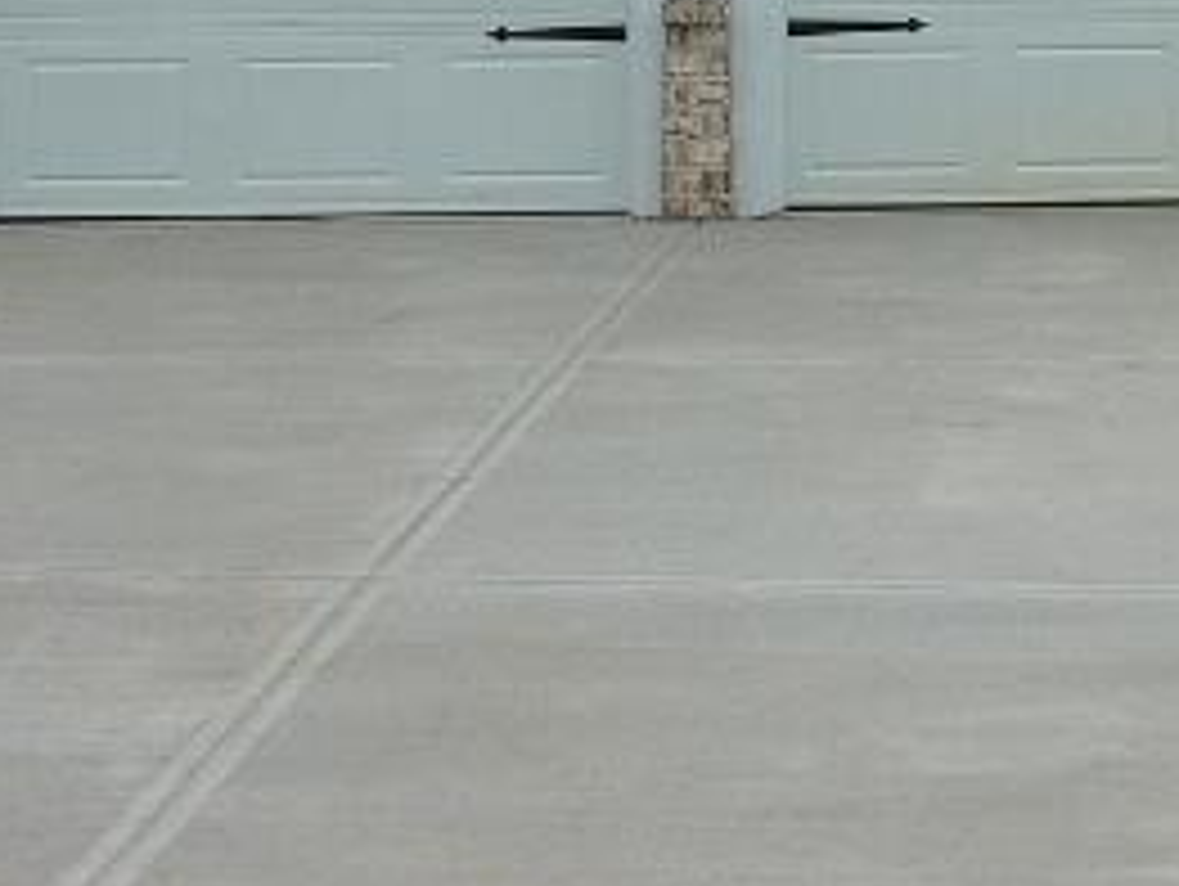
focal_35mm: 125
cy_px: -576
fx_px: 4261
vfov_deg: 11.2
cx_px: 1413
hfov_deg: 15.2
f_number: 5
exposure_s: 1/500
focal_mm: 5.3
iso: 80
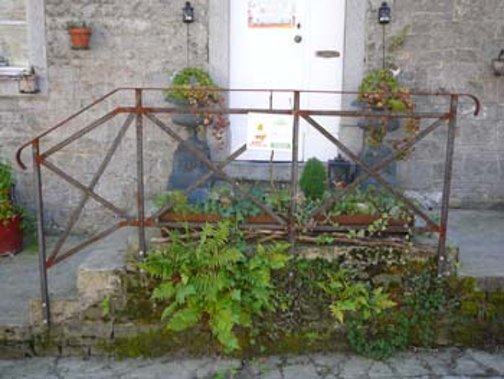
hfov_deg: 52.6
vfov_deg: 40.7
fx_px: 510
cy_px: 190
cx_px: 252
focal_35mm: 35
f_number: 2.8
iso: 80
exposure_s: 1/125
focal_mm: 5.2
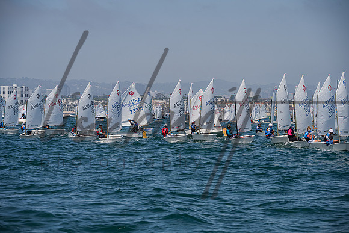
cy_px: 116
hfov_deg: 14.4
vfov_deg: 9.6
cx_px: 174
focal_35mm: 142
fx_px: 1379
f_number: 7.1
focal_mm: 140
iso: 250
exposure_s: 1/1250
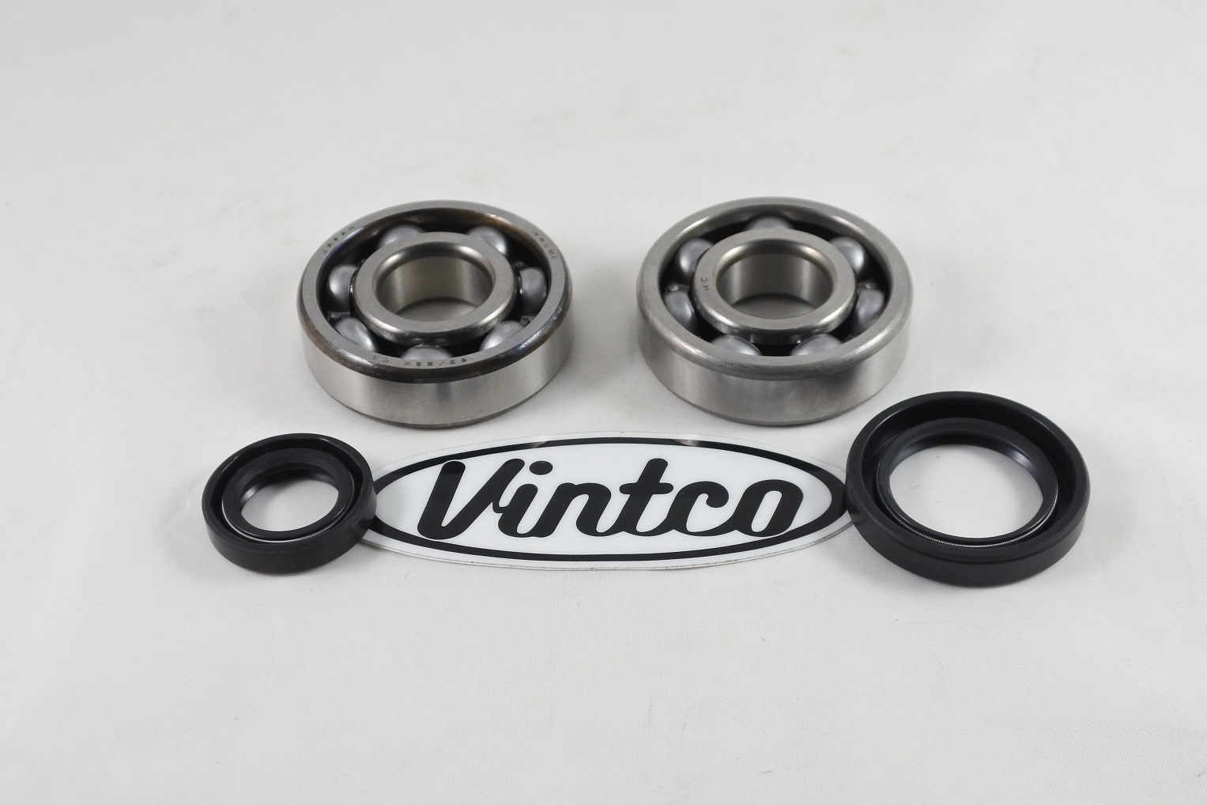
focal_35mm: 44
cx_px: 604
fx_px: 1475
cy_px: 402
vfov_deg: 30.5
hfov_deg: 44.5
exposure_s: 1/125
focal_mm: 16.5
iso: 560
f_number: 4.5
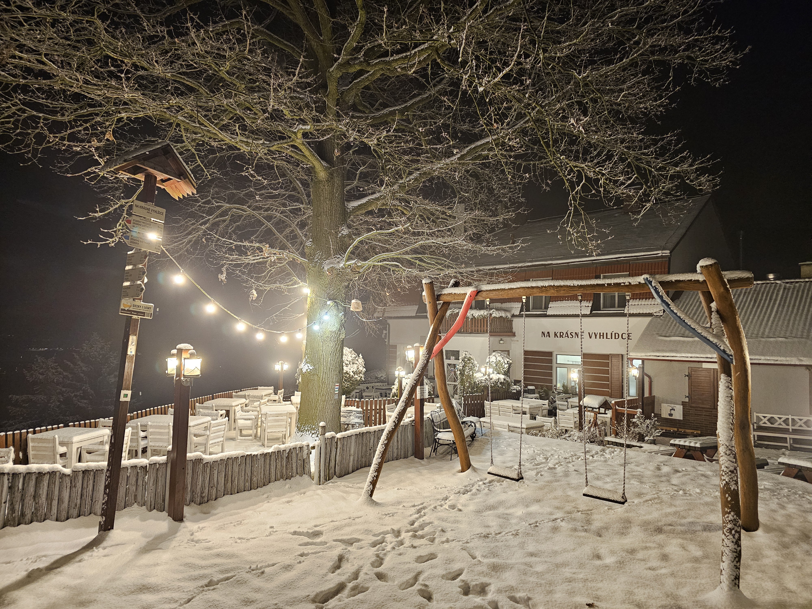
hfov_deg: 73.9
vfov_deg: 58.9
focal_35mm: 23
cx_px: 406
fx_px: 540
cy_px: 304
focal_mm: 6.3
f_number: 1.7
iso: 800
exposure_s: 1/50
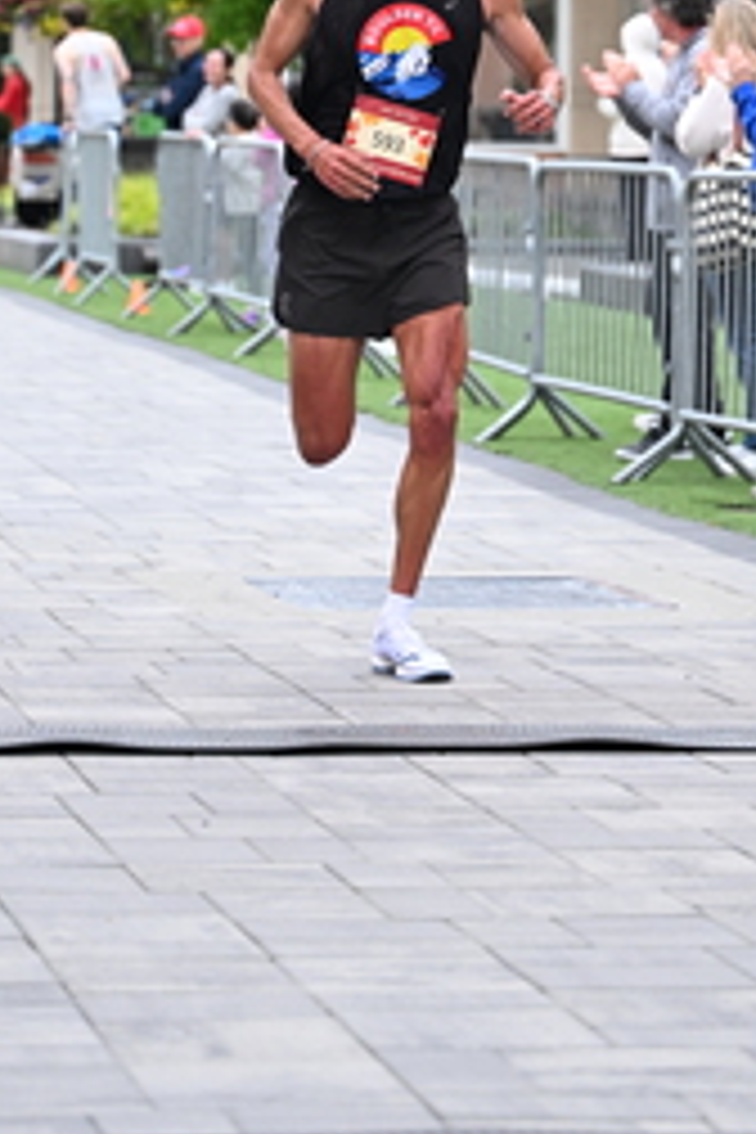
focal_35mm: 170
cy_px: 22
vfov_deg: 12.0
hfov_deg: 8.1
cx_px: 470
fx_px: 5355
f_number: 2.8
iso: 1600
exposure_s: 1/800
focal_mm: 78
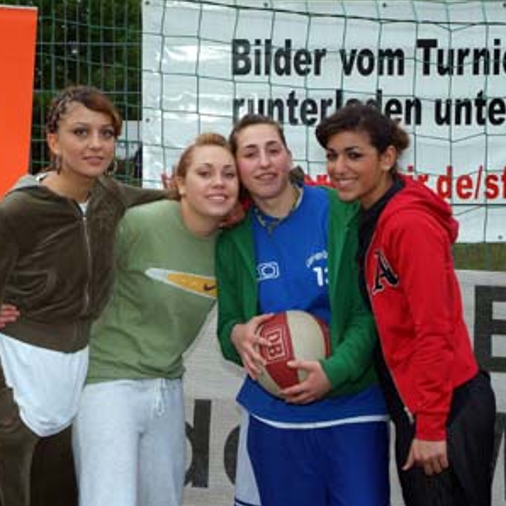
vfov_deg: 22.5
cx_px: 197
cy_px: 253
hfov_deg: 22.4
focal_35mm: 77
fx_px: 1273
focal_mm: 40
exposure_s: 1/125
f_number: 11
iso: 400
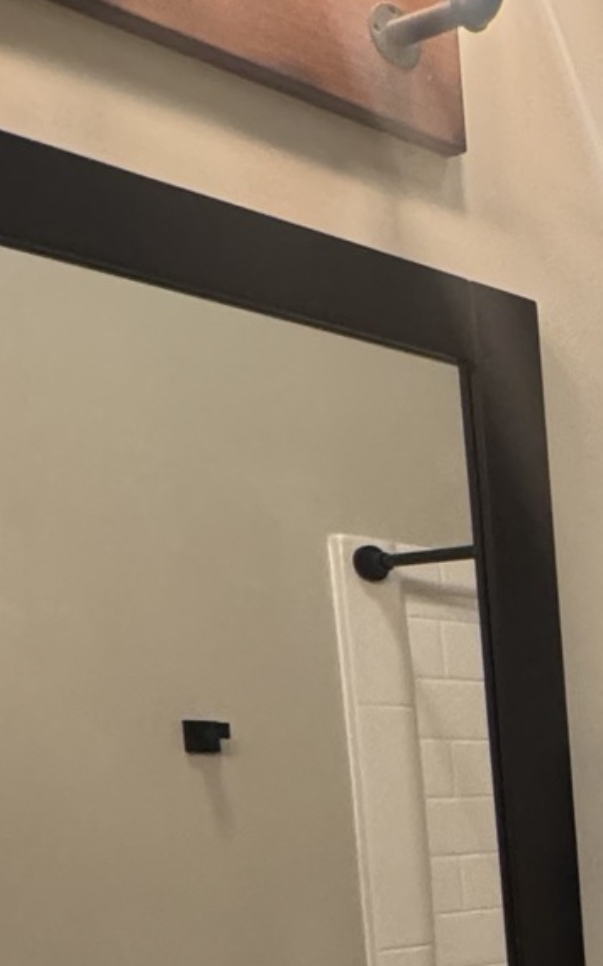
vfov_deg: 30.6
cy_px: 1046
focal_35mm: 60
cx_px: 1211
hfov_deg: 16.4
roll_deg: +0.9
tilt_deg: -9.4
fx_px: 1578
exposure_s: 1/60
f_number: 2.2
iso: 400
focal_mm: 2.22
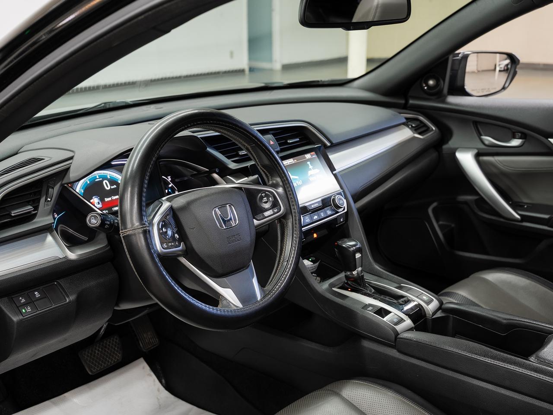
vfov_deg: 35.6
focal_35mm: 40
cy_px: 208
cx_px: 276
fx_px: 646
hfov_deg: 46.3
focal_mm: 37.4
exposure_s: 1/2
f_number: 5.6
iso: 100
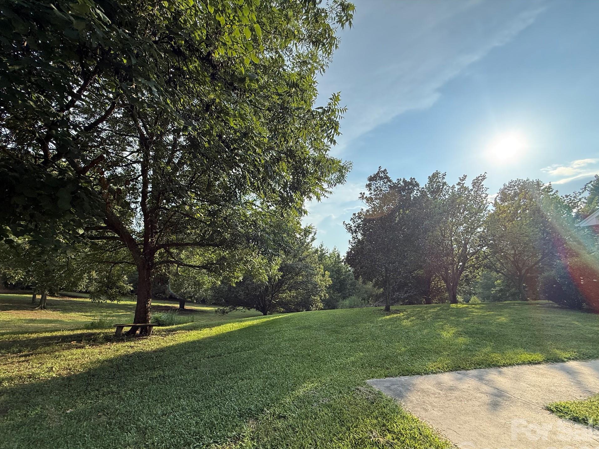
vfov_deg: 81.7
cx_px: 290
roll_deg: -0.2
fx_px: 260
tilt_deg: +12.0
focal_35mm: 15
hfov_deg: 98.1
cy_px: 240
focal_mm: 2.22
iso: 50
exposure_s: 1/985
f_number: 2.2
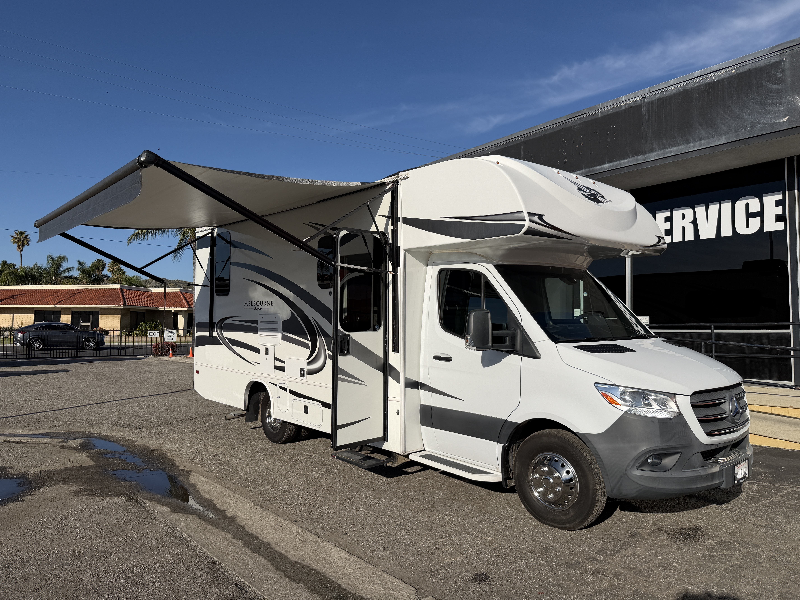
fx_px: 555
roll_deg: -0.5
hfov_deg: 71.6
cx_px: 400
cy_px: 300
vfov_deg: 56.8
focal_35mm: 24
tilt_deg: +3.2
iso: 80
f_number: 1.78
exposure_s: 1/10309
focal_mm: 6.76
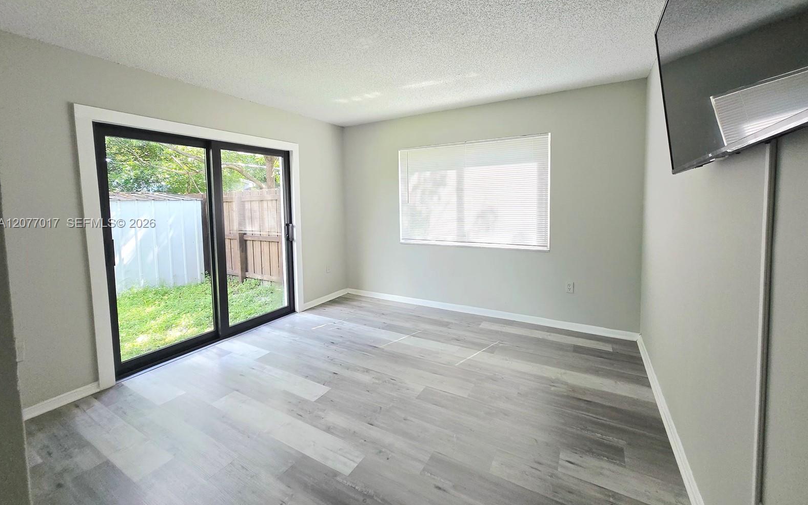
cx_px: 406
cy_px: 224
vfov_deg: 78.3
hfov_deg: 105.3
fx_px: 308
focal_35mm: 14
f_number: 2.2
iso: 80
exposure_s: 1/60.2
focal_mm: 1.7
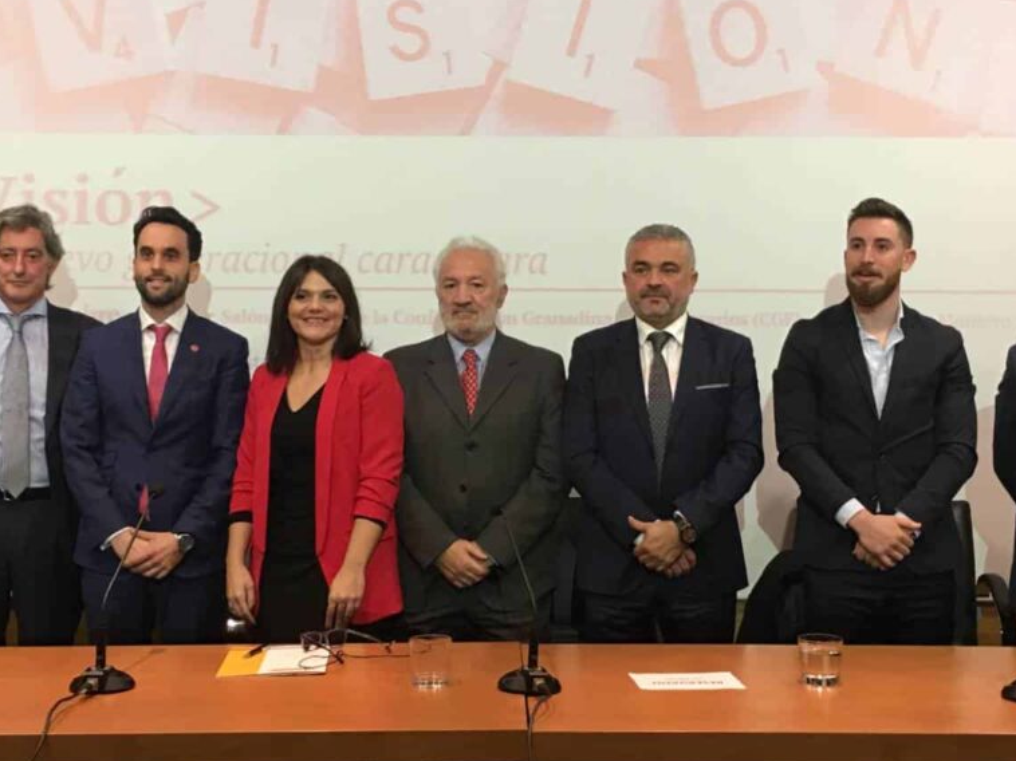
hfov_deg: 38.9
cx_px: 507
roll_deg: -0.6
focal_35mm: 49
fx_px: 1438
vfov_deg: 29.7
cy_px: 371
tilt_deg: +0.4
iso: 80
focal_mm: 4.15
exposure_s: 1/17
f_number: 2.2
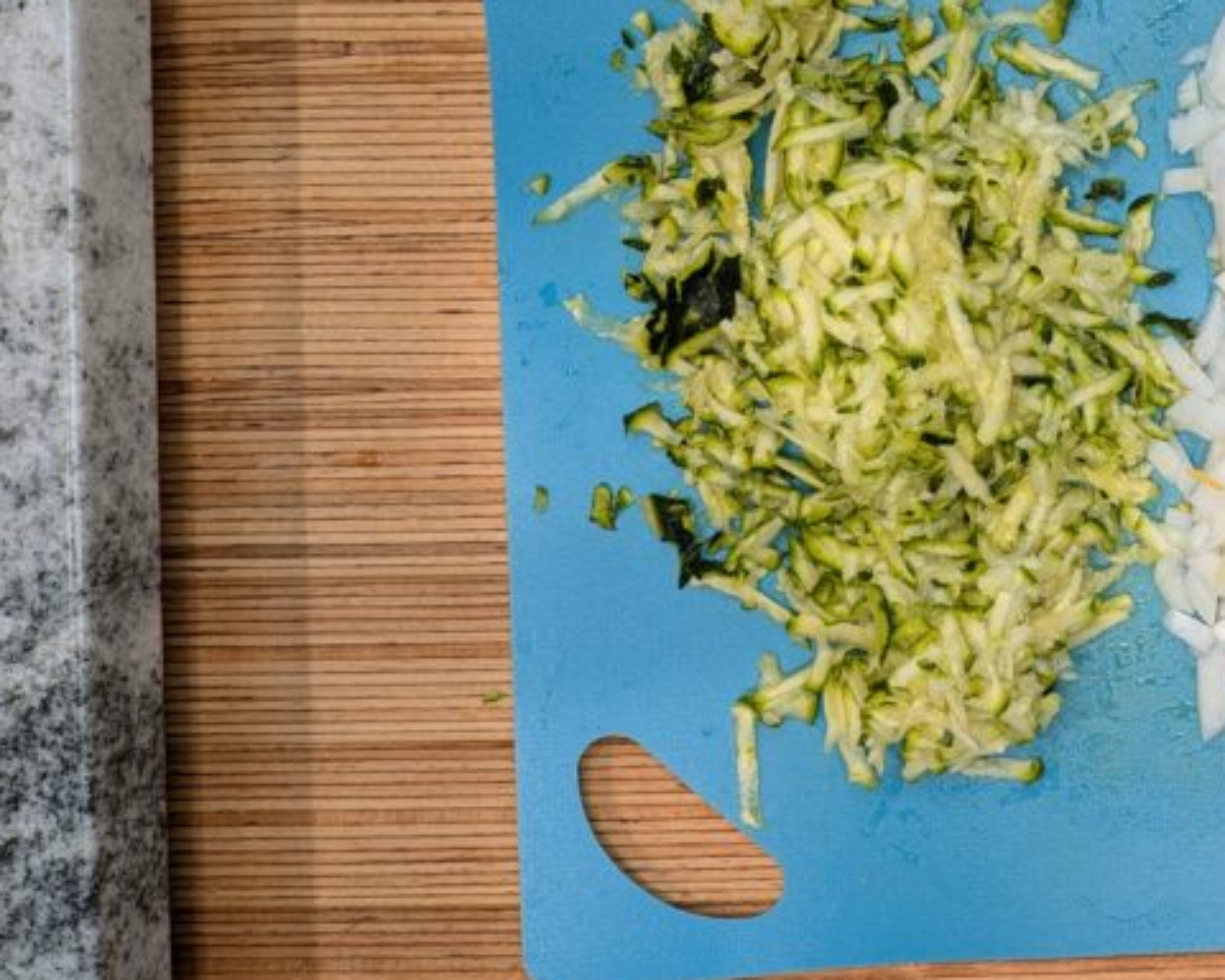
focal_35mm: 50
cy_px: 406
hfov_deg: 33.6
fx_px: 1813
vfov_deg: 30.2
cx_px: 1273
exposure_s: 1/60
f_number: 1.7
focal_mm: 4.53
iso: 38
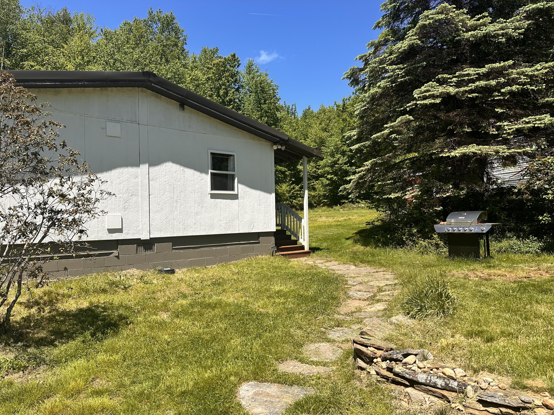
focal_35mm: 24
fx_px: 384
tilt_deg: +0.9
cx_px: 277
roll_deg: +1.8
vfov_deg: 56.8
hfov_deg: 71.6
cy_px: 208
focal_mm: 6.86
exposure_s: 1/3155
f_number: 1.78
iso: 80
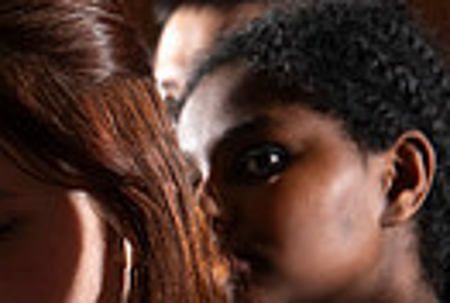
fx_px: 11075
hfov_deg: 2.3
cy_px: 467
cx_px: -86
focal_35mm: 884
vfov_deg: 1.6
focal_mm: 200
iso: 800
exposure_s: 1/160
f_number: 9
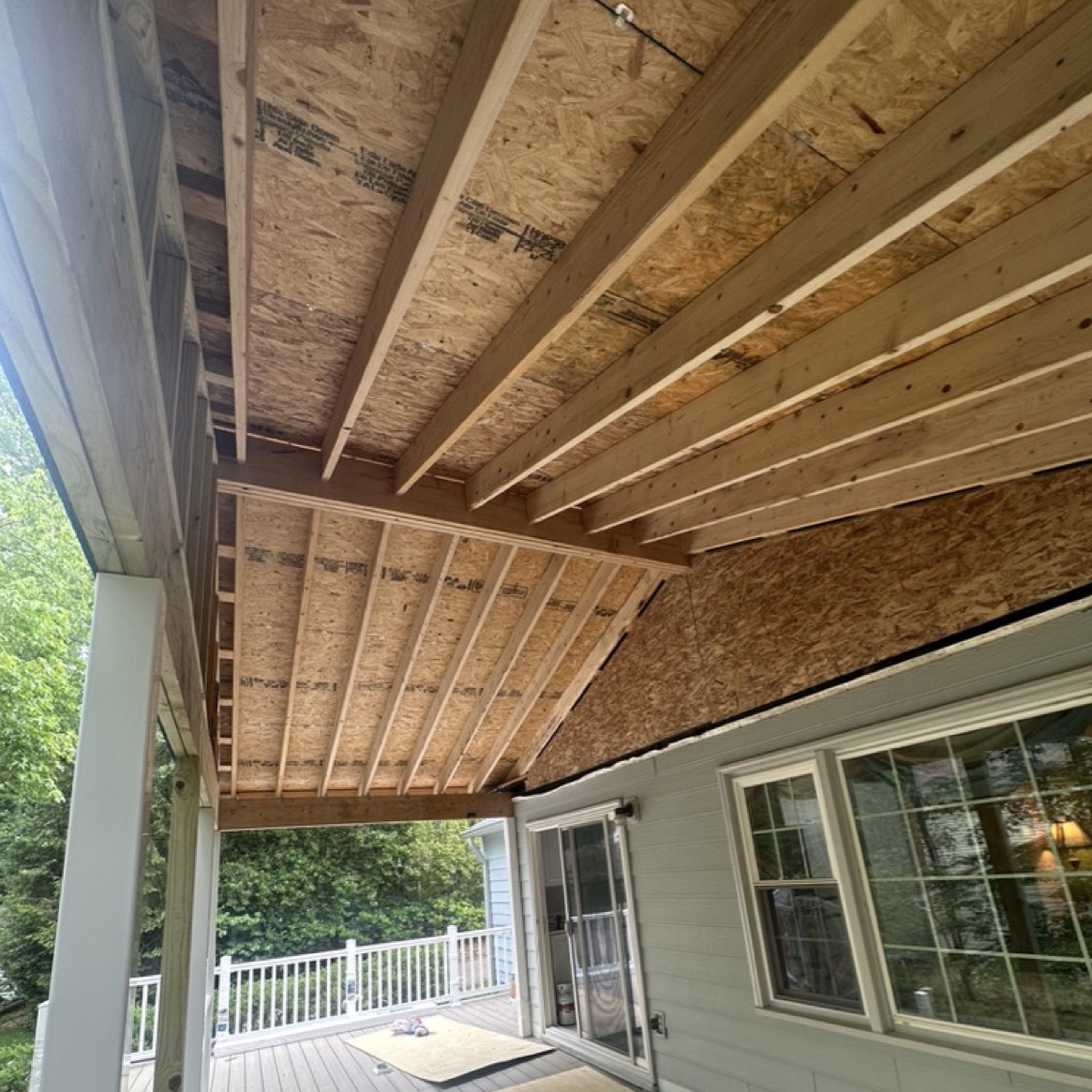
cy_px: 711
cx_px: 546
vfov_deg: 81.6
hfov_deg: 84.0
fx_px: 607
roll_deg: +5.6
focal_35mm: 17
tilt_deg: +14.9
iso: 64
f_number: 2.2
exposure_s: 1/99
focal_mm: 2.22
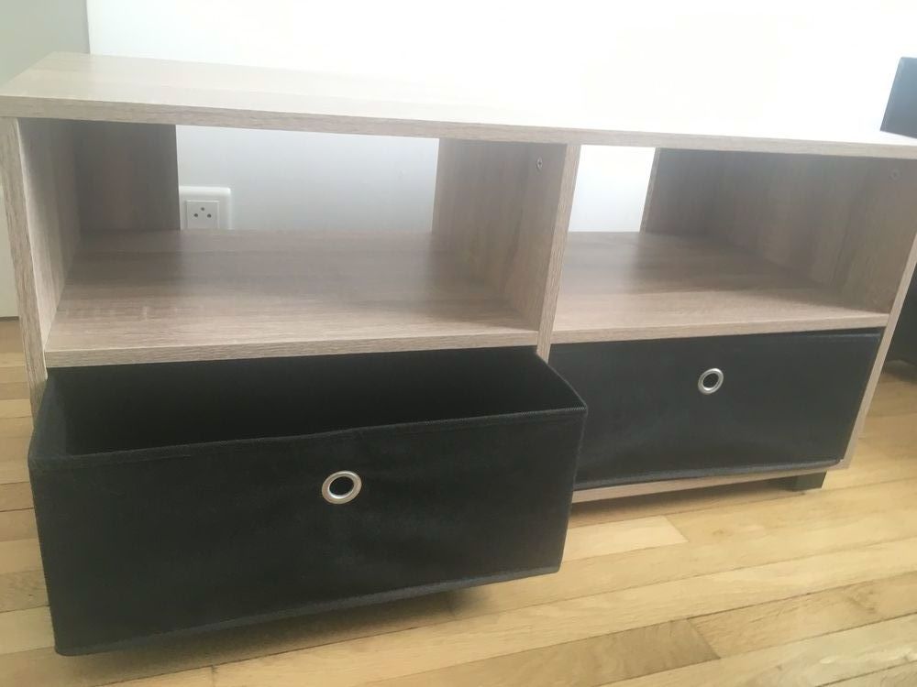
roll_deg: -6.3
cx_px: 458
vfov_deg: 48.2
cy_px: 344
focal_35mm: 29
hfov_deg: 61.7
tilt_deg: -21.2
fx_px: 768
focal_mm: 4.15
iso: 80
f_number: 2.2
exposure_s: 1/33
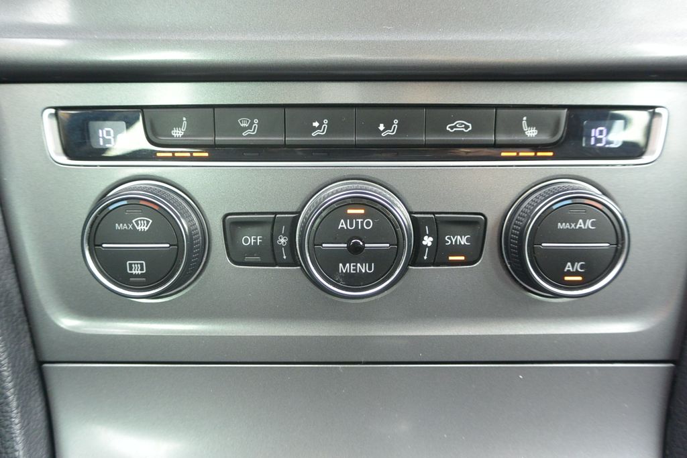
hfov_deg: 67.4
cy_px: 229
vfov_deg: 47.9
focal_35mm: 27
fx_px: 515
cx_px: 344
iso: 500
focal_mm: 10
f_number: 3.5
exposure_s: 1/60
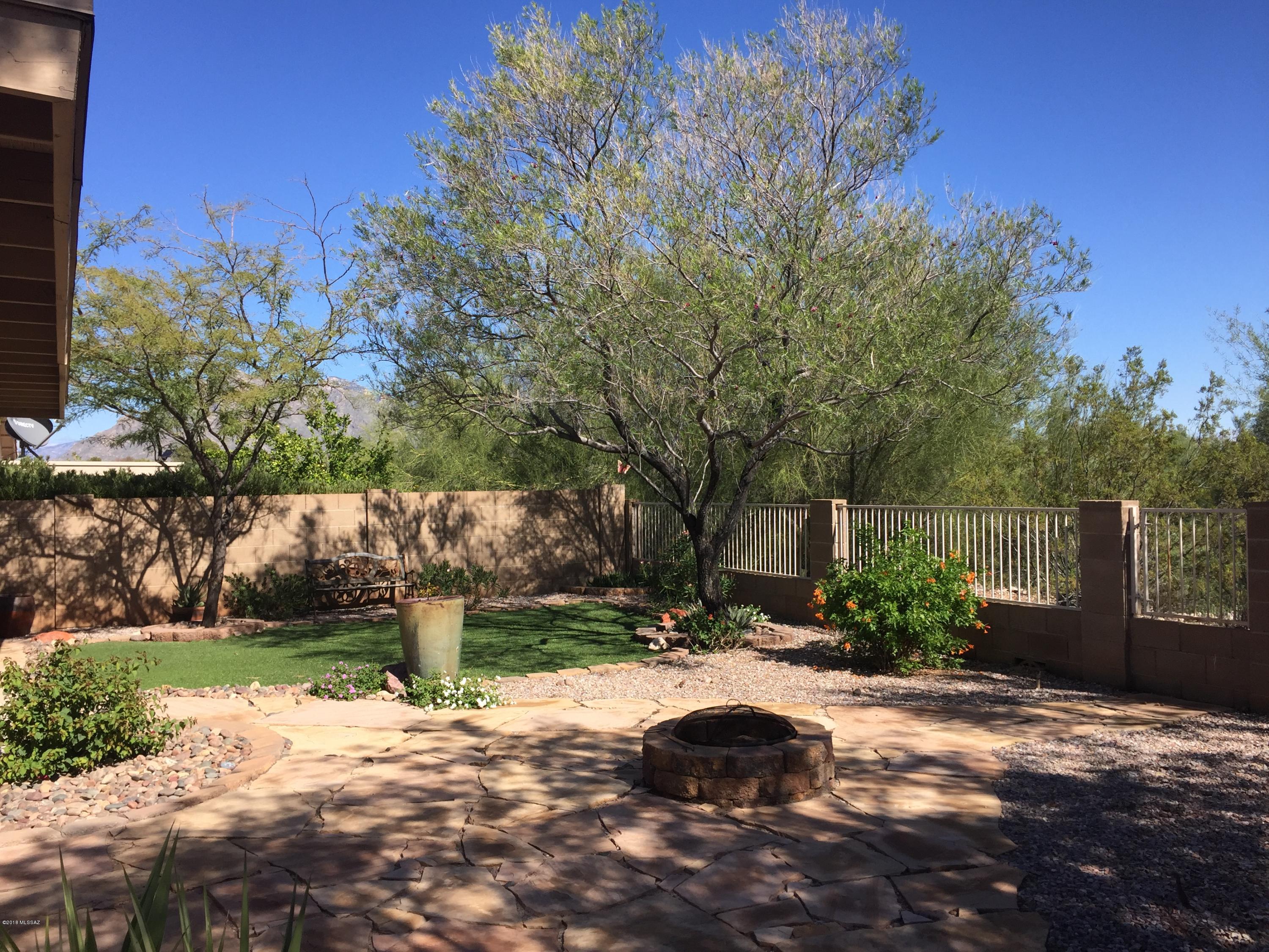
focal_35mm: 29
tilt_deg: +1.0
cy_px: 476
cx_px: 634
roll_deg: +0.0
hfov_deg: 61.7
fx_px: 1063
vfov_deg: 48.2
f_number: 2.2
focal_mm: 4.15
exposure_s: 1/1412
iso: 32
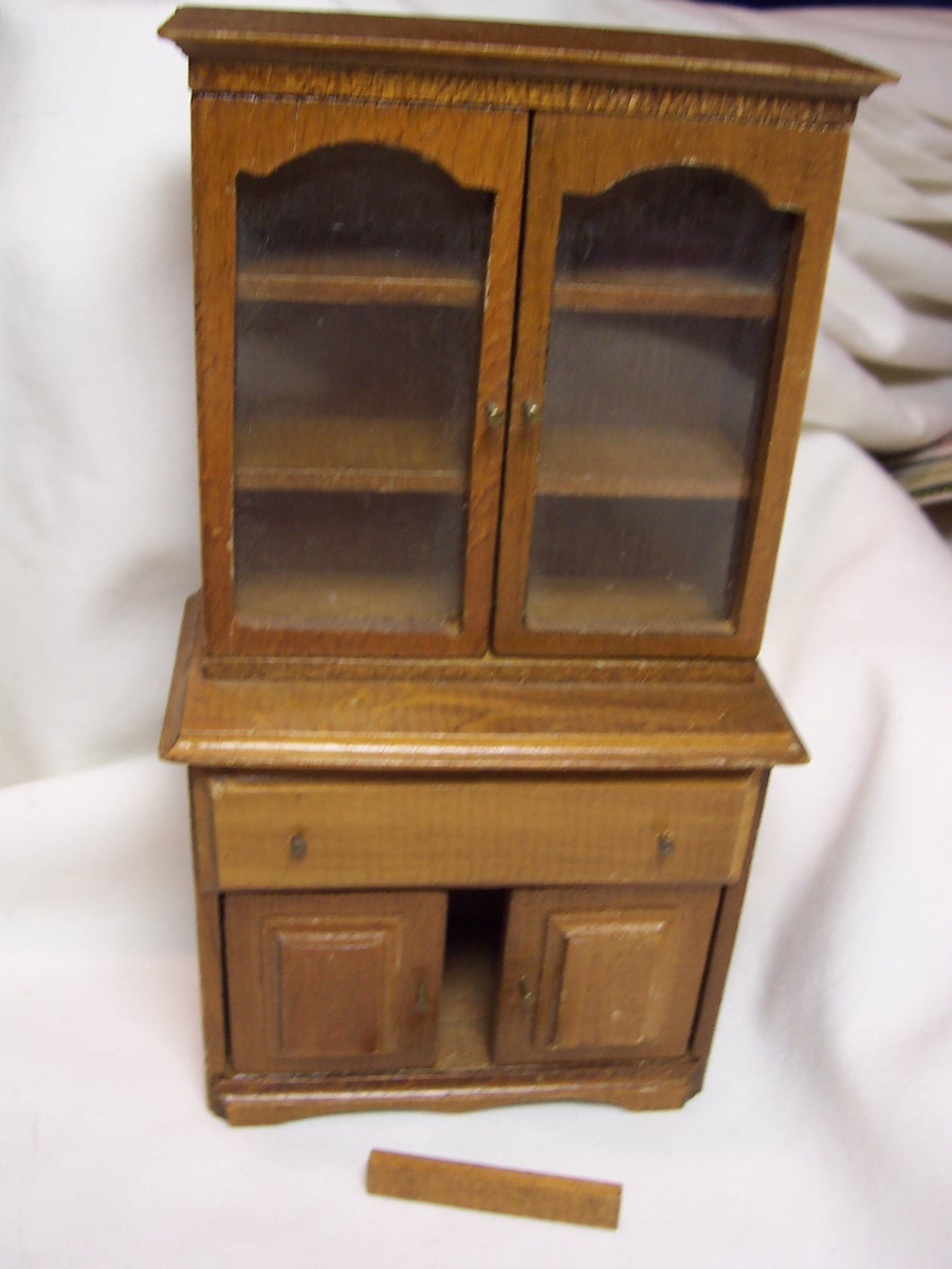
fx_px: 1357
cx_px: 476
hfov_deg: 38.7
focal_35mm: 37
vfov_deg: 50.1
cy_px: 634
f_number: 2.8
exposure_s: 1/30
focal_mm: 5.6
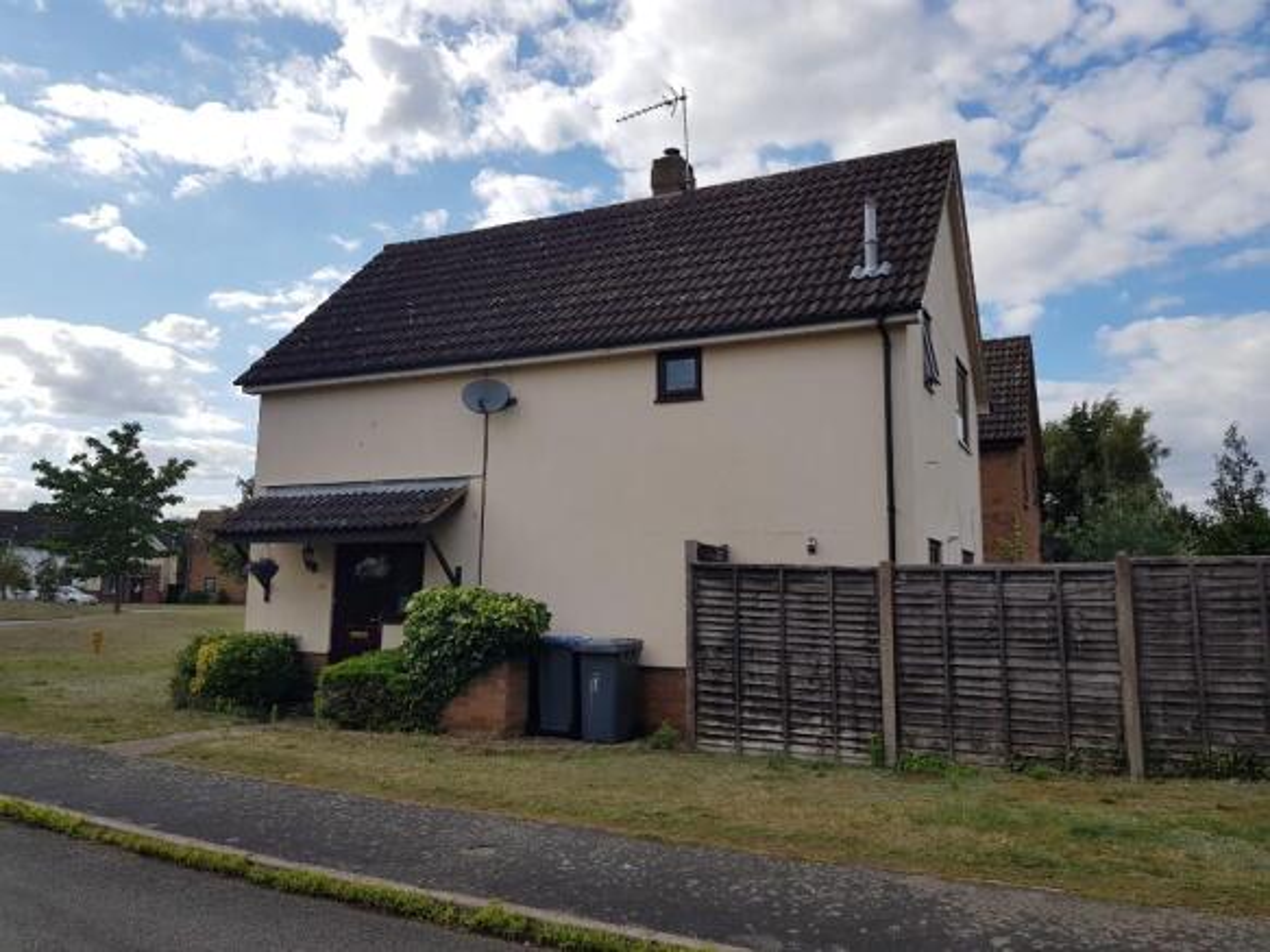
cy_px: 476
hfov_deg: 67.3
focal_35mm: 26
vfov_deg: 53.0
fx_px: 954
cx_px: 635
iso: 40
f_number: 1.7
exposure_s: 1/2544
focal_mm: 4.2
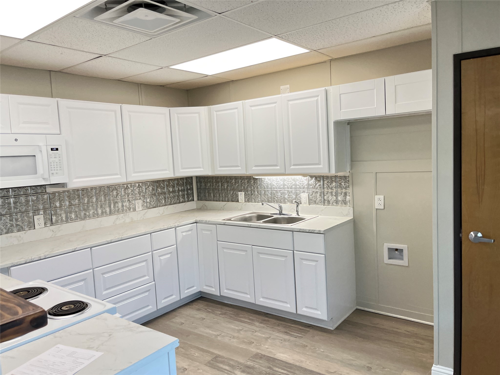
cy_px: 188
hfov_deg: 67.3
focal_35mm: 26
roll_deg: +3.1
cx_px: 250
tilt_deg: -5.0
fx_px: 376
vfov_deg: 53.1
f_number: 1.6
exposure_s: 1/120
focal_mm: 5.1
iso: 80
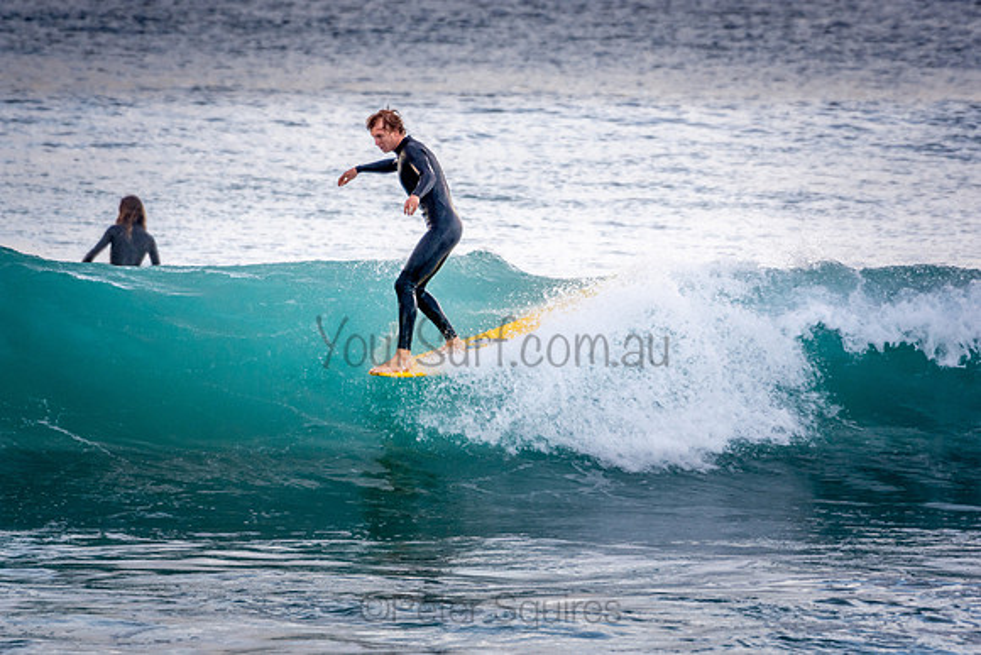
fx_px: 14718
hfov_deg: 3.8
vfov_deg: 2.5
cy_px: 328
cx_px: 490
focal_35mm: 540
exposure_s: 1/250
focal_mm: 360
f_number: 5.6
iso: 450
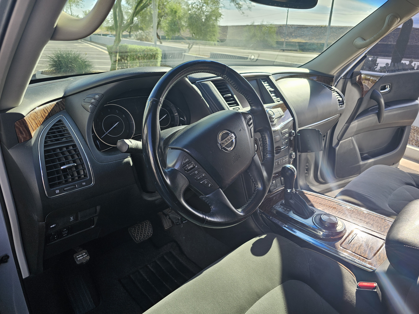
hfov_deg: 73.9
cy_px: 157
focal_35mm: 23
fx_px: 278
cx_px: 210
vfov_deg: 58.9
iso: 12
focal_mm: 6.3
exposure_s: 1/180
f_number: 1.7
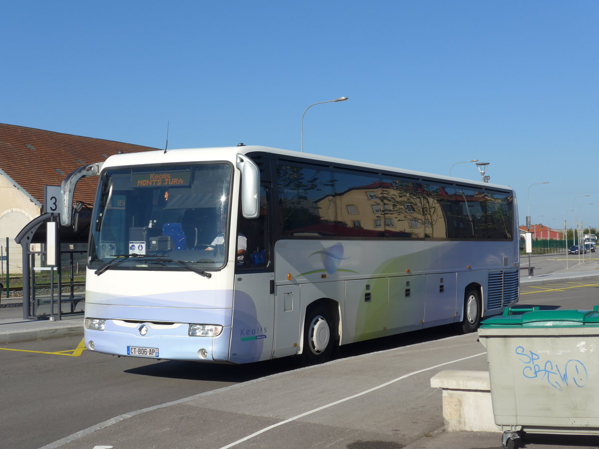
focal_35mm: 55
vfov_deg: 26.6
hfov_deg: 34.9
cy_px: 224
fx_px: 952
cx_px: 300
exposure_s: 1/1600
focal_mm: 11.3
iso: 80
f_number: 3.4
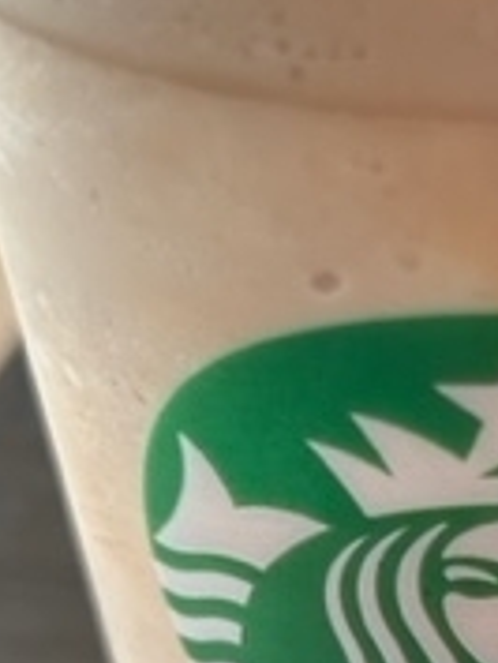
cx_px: 532
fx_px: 1801
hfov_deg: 15.4
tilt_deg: -35.1
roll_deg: +1.6
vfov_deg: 20.7
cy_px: 506
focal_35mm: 94
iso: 250
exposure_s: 1/60
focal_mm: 5.7
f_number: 1.5
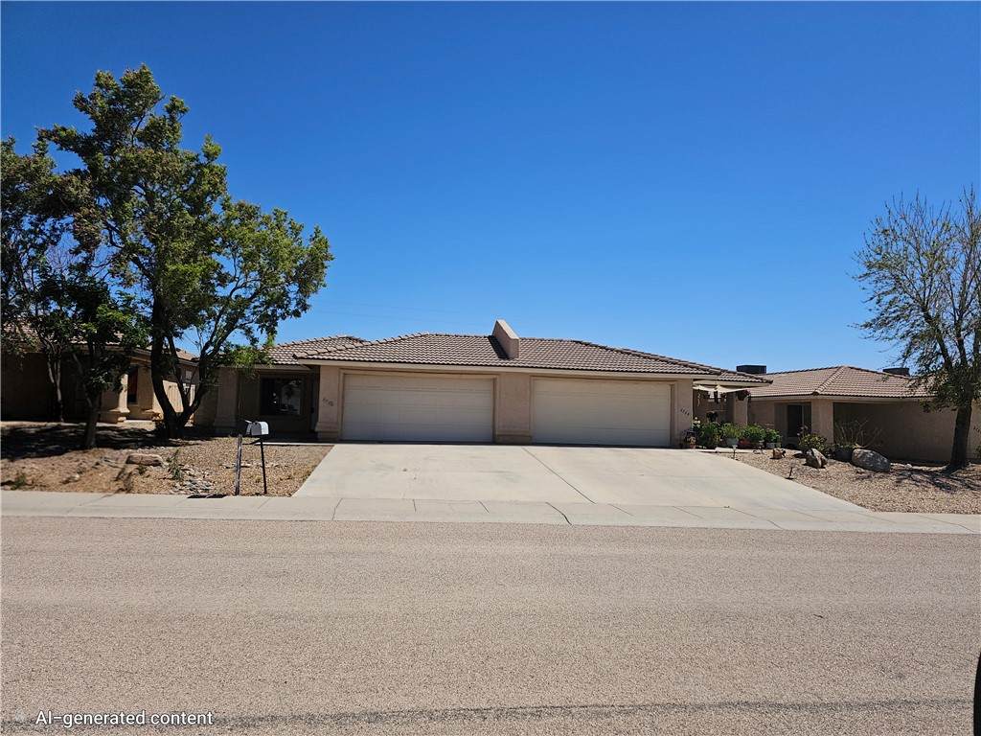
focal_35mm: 23
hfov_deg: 73.9
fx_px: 652
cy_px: 368
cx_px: 490
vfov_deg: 58.9
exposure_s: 1/1667
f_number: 1.7
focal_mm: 6.3
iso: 10
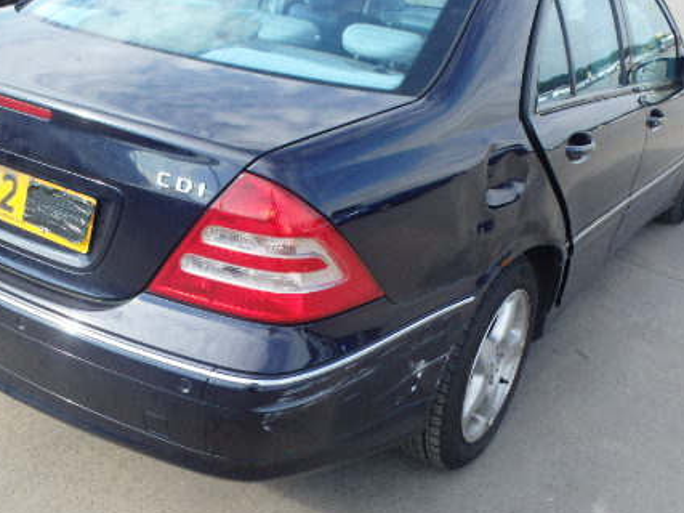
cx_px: 284
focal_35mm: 42
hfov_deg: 44.6
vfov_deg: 34.3
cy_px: 240
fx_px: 830
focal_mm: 5
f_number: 3.9
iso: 125
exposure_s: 1/250
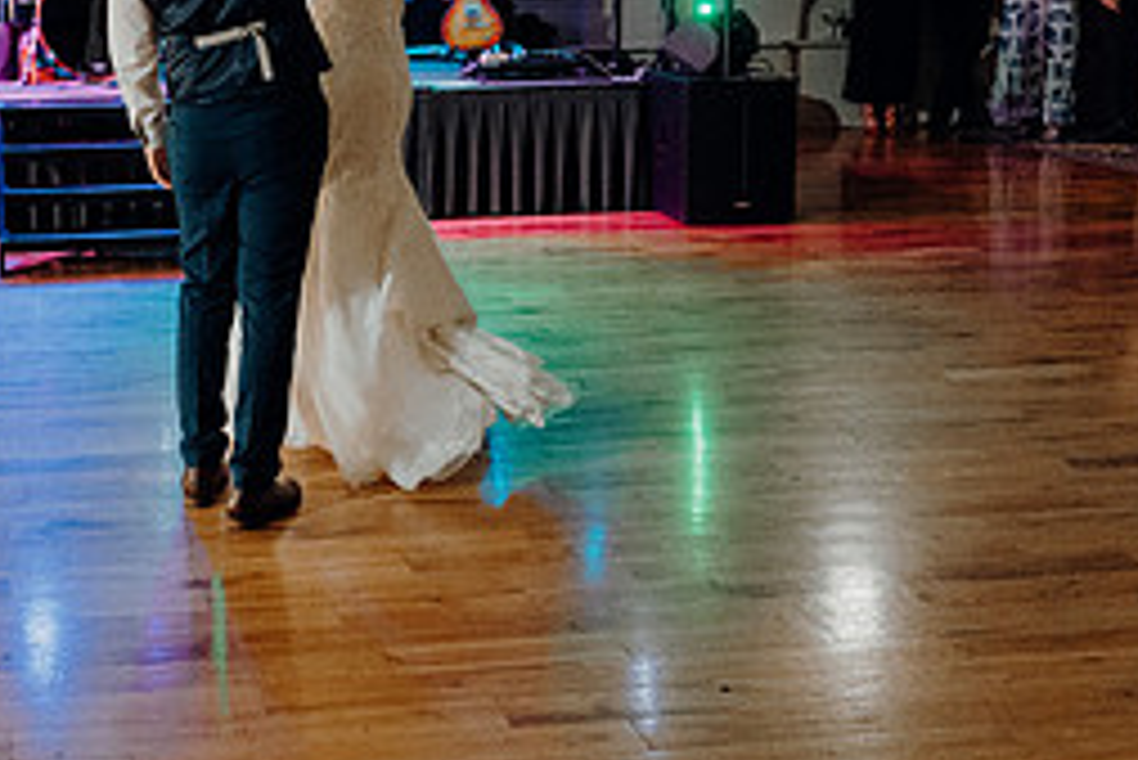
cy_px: 218
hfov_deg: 34.9
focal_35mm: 55
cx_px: 198
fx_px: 1740
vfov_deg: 24.5
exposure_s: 1/200
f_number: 3.5
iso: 5000
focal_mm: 24
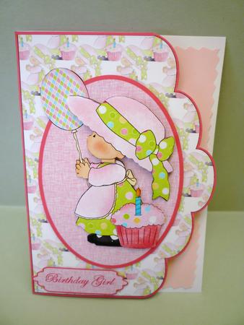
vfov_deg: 61.6
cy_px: 162
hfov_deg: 48.3
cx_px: 122
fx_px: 272
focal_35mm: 29
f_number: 3.3
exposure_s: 1/50
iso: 80
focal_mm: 5.2
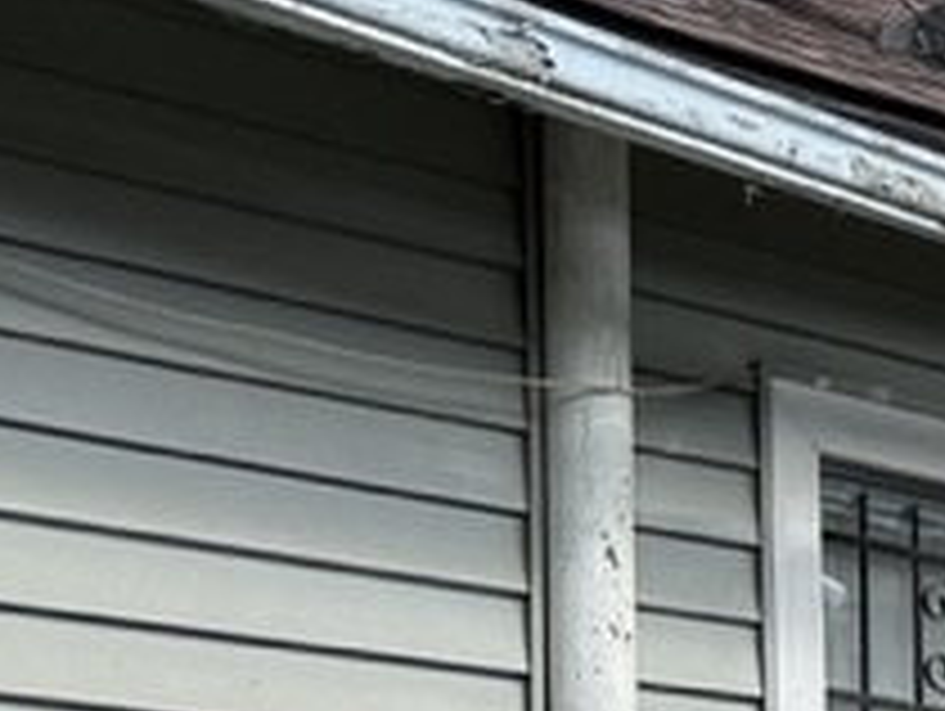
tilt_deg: -2.9
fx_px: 3990
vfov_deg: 9.4
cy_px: 1544
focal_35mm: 146
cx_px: 2178
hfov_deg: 11.5
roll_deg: +0.1
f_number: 1.78
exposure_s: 1/1585
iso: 80
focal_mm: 6.76
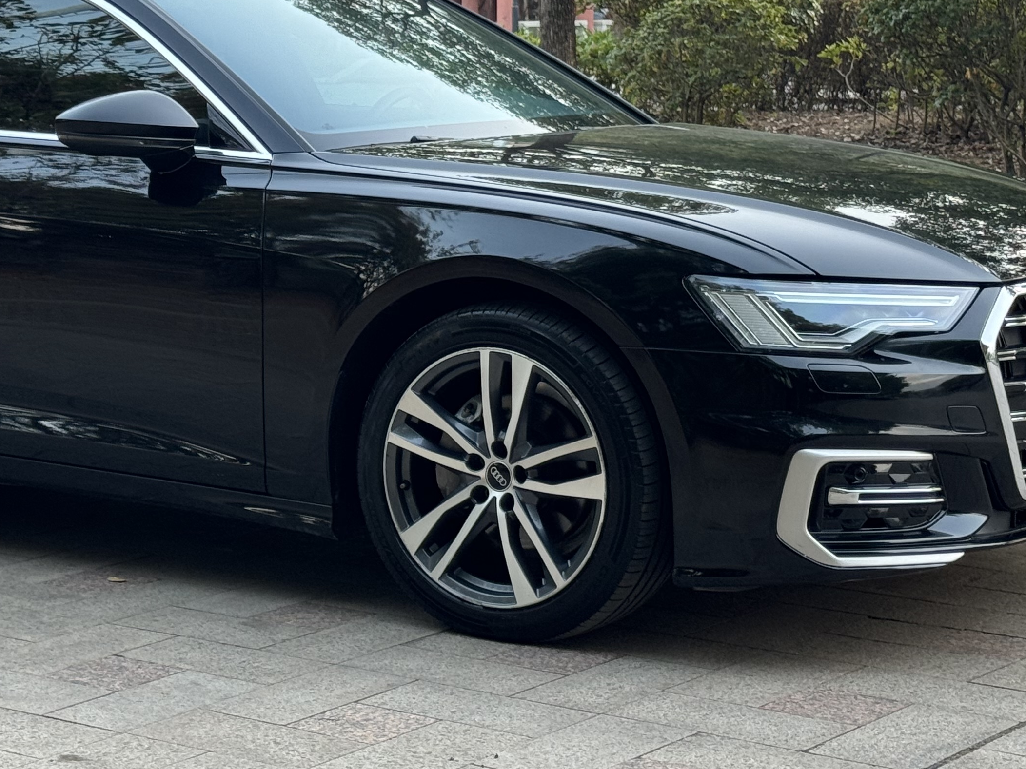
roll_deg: +0.2
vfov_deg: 16.0
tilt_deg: -5.2
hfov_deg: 21.2
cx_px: 283
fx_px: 2727
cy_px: 288
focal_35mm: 92
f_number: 1.78
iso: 100
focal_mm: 6.86
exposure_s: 1/73
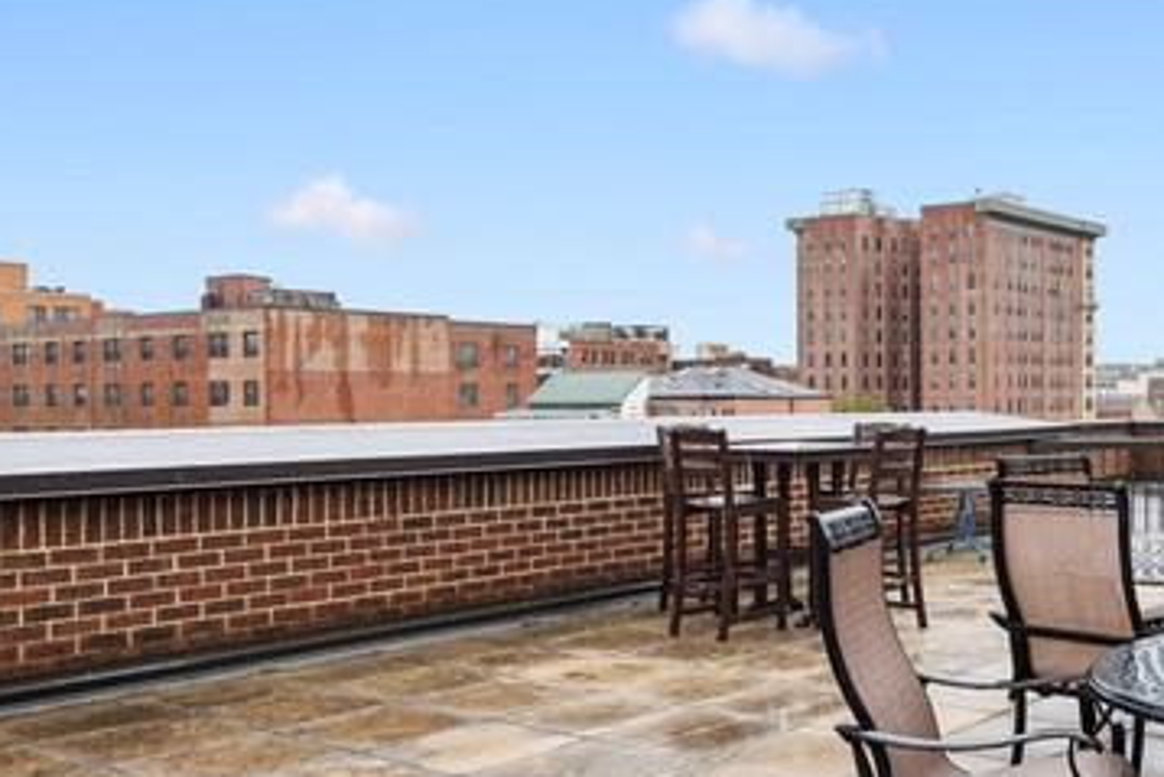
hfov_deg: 45.3
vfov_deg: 33.4
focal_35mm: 40
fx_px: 1294
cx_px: 975
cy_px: 411
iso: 320
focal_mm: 14
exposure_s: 1/320
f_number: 7.1
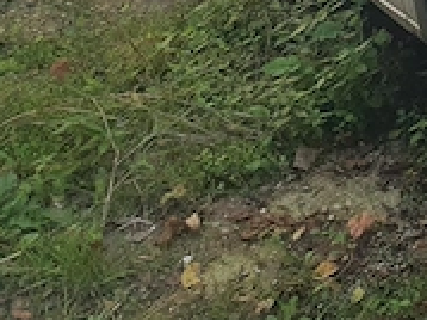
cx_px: 708
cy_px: -215
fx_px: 1072
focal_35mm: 87
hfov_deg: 18.7
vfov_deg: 15.2
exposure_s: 1/100
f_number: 2.4
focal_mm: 4.3
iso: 125
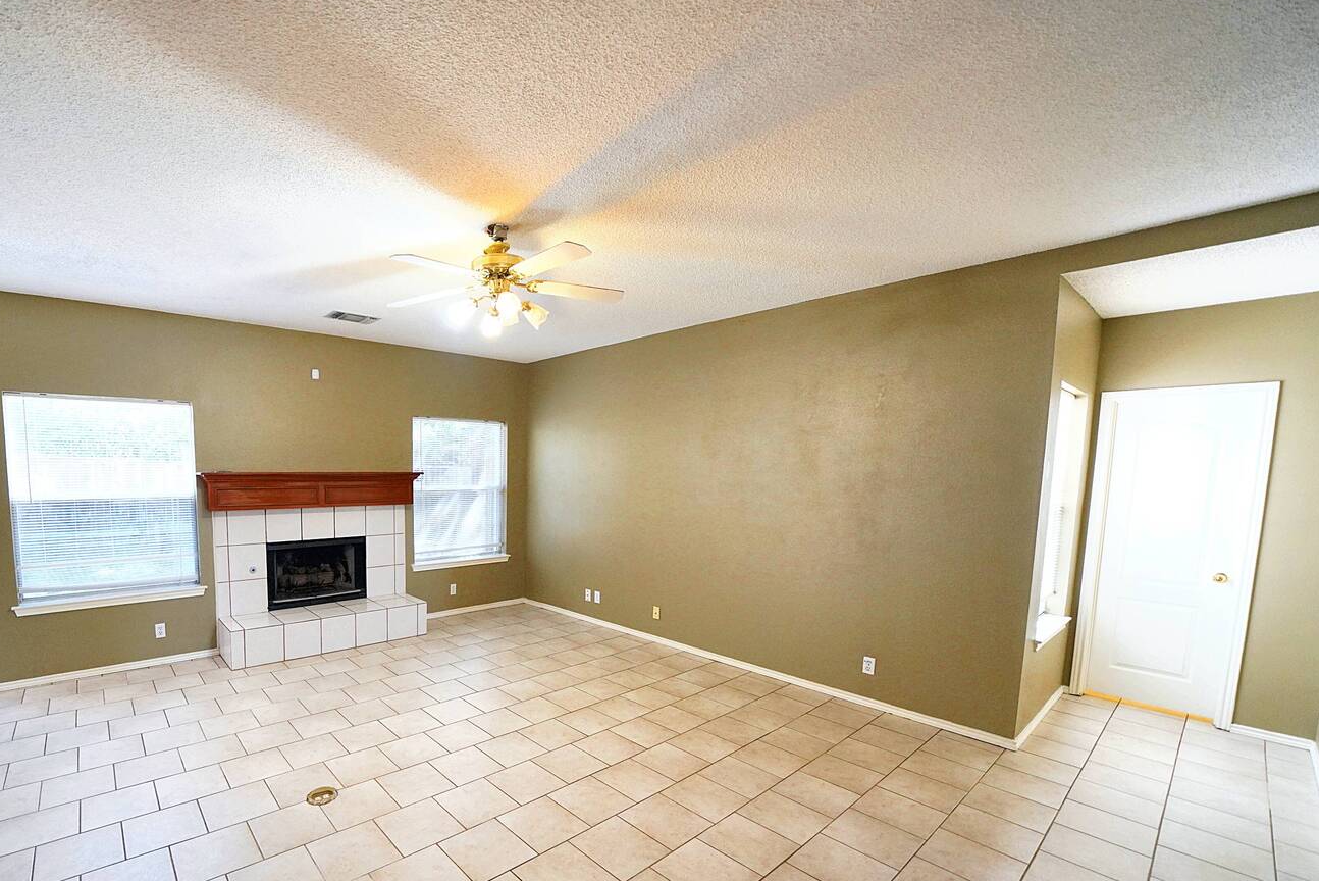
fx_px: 550
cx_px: 498
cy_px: 518
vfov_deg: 76.7
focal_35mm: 15
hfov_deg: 98.4
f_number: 4
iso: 1600
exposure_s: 1/160
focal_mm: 12
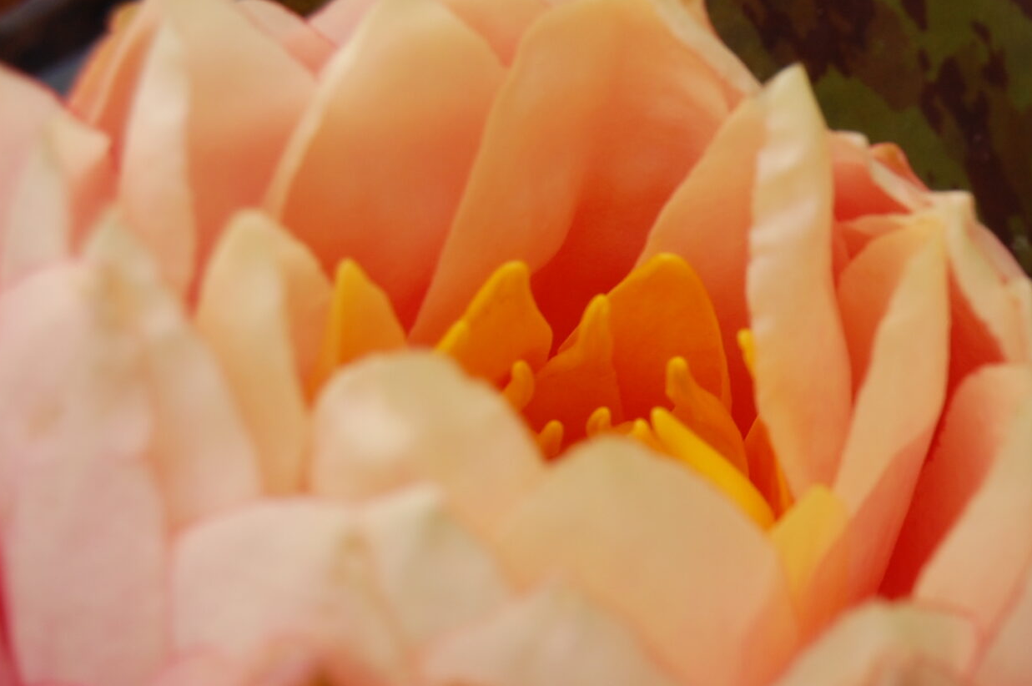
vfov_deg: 11.6
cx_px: 989
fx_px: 3379
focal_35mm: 118
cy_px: 535
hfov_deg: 17.0
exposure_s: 1/200
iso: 200
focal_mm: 38
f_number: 7.1
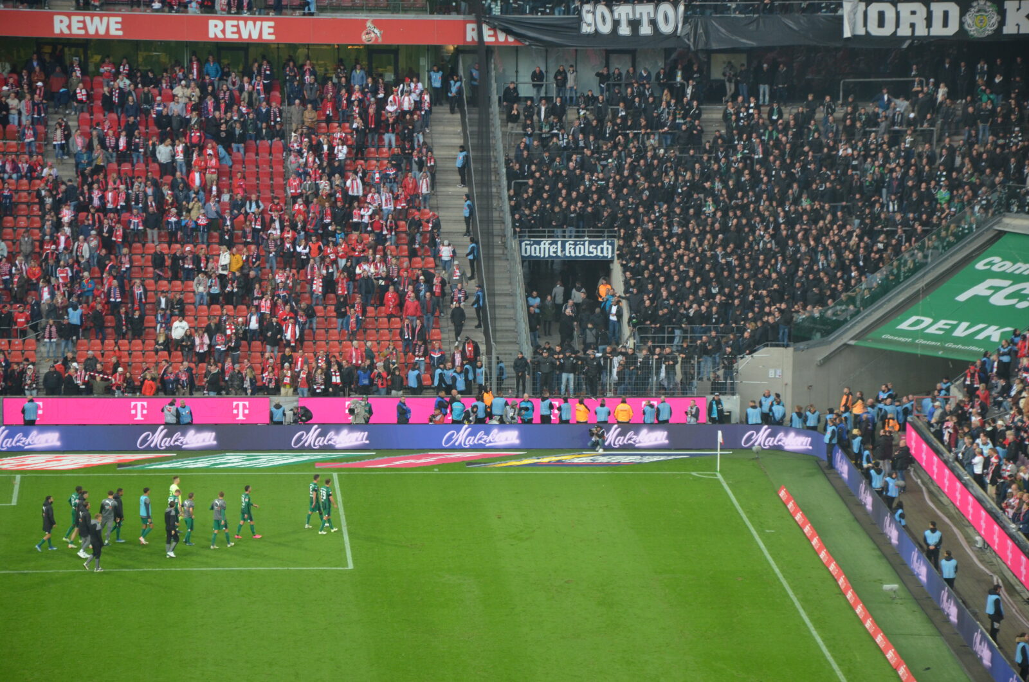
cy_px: 341
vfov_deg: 8.7
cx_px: 514
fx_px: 4493
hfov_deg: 13.1
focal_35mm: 158
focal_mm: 105
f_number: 5.6
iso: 800
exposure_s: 1/200
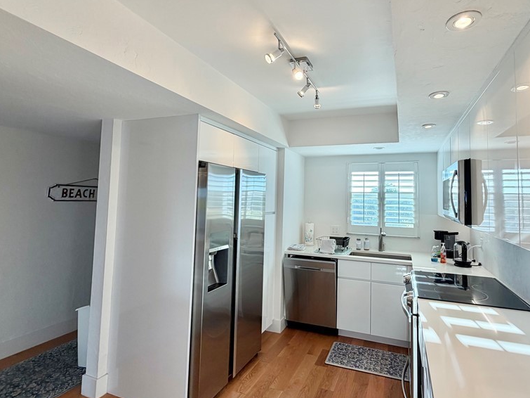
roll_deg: -0.4
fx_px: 291
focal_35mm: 19
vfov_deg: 68.6
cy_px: 183
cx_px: 302
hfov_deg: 84.2
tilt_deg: +3.5
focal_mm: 2.22
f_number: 2.2
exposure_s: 1/120
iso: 80
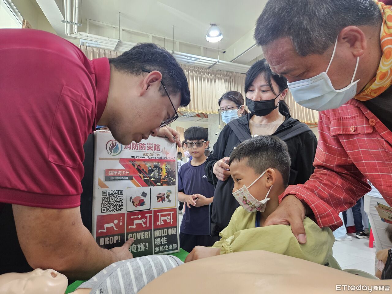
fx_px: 260
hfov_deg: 73.9
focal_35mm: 23
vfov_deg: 58.9
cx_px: 196
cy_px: 147
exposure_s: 1/120
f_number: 1.8
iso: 500
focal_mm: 5.4
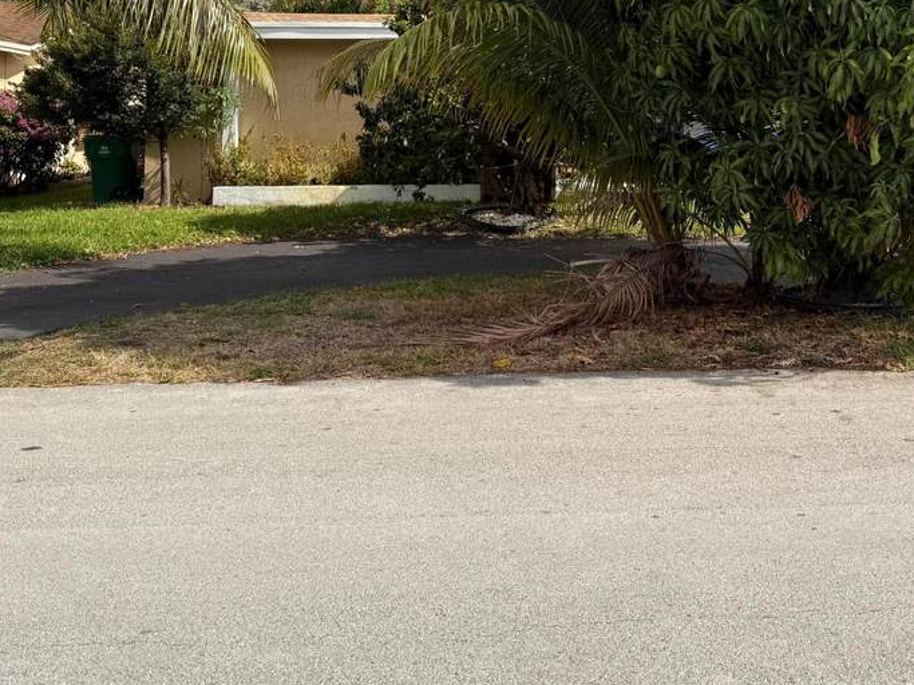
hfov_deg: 41.5
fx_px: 1188
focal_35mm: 45
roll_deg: +0.7
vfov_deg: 30.7
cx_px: 609
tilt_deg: +3.5
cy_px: 67
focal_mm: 6.76
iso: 80
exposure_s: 1/3425
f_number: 1.78
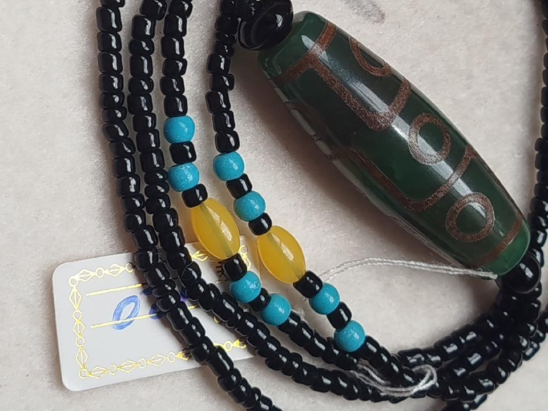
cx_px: 309
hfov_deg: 20.4
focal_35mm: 96
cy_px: 110
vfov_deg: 15.3
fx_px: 1520
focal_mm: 5.31
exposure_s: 1/281
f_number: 1.7
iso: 50
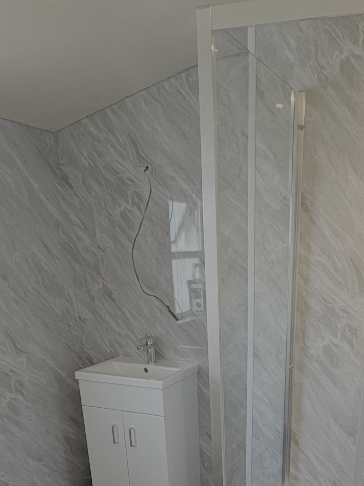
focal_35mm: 37
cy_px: 472
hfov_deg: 38.0
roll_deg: -1.0
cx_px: 254
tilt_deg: -24.6
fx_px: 519
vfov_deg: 43.8
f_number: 2.2
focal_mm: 2.22
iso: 125
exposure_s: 1/50
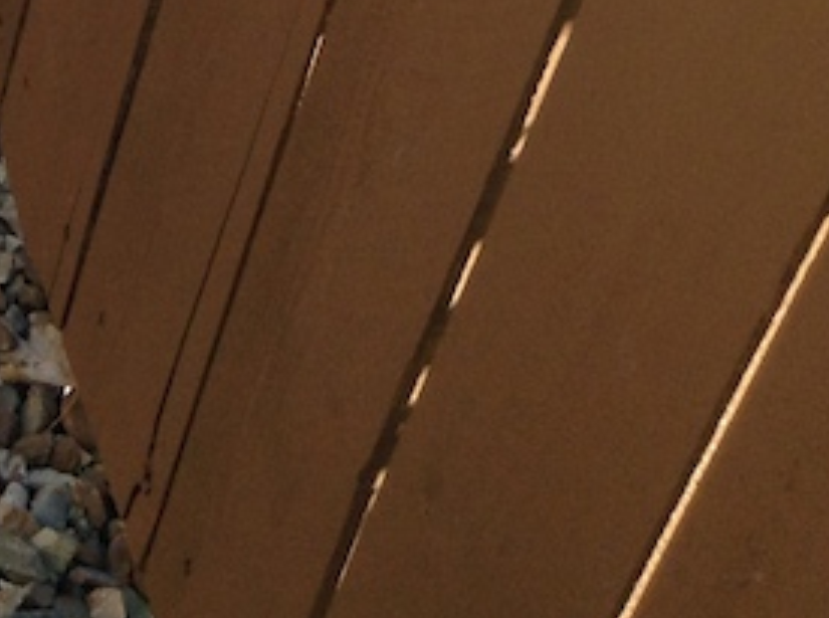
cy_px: -523
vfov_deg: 11.1
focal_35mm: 123
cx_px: -666
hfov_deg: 14.2
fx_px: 2939
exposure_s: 1/224
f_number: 2.4
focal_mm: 3.3
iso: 25
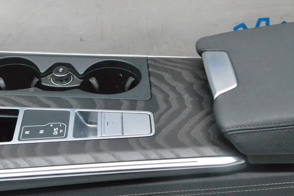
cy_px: 117
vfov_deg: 23.7
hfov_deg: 34.6
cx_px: 86
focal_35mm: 57
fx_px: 465
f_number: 10
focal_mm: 24
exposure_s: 1/125
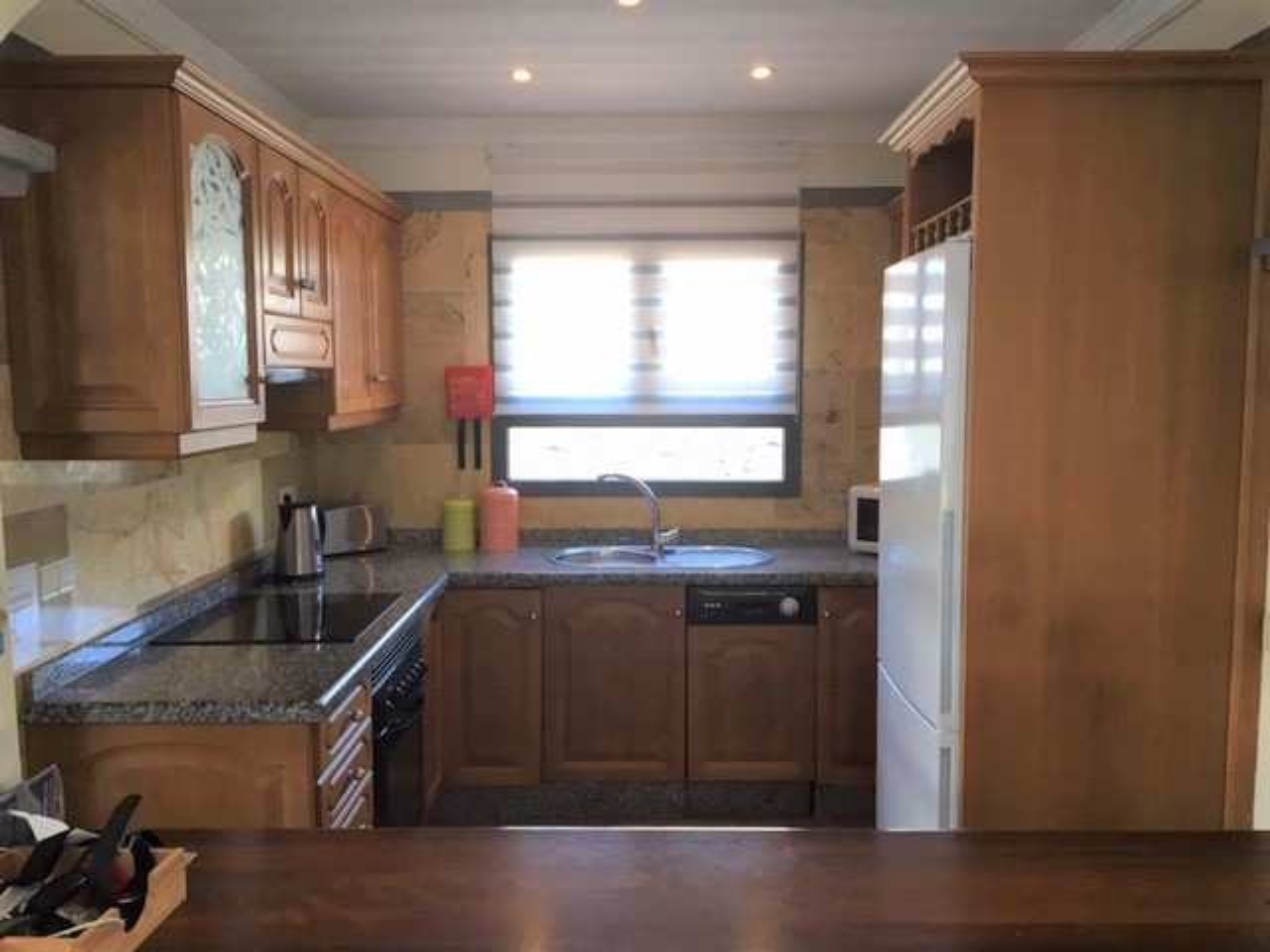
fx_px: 1064
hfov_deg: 61.7
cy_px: 476
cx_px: 635
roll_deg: +0.0
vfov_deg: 48.2
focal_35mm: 29
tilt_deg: -4.9
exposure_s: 1/33
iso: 40
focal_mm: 4.15
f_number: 2.2
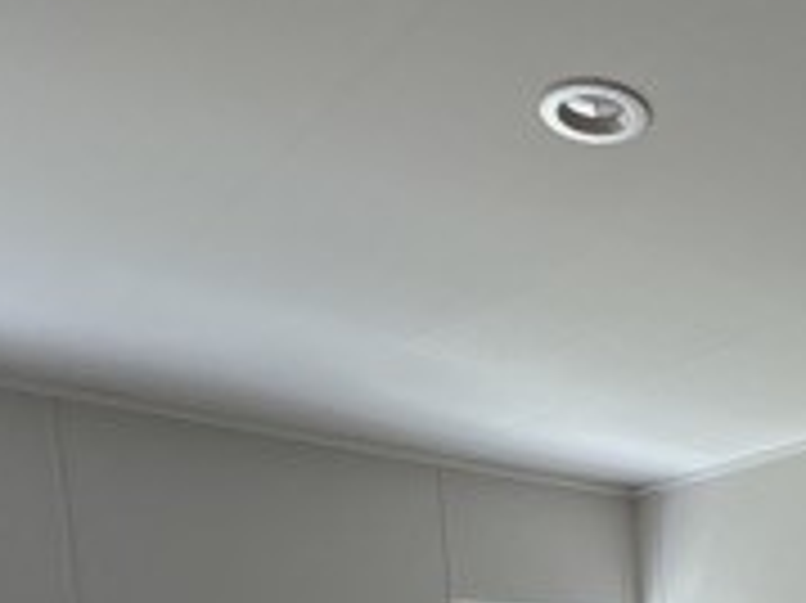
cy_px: 936
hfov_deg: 34.2
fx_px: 1163
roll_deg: +1.8
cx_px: 838
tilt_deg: -9.5
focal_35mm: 50
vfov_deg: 22.9
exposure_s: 1/99
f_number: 2.2
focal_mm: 2.22
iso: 125
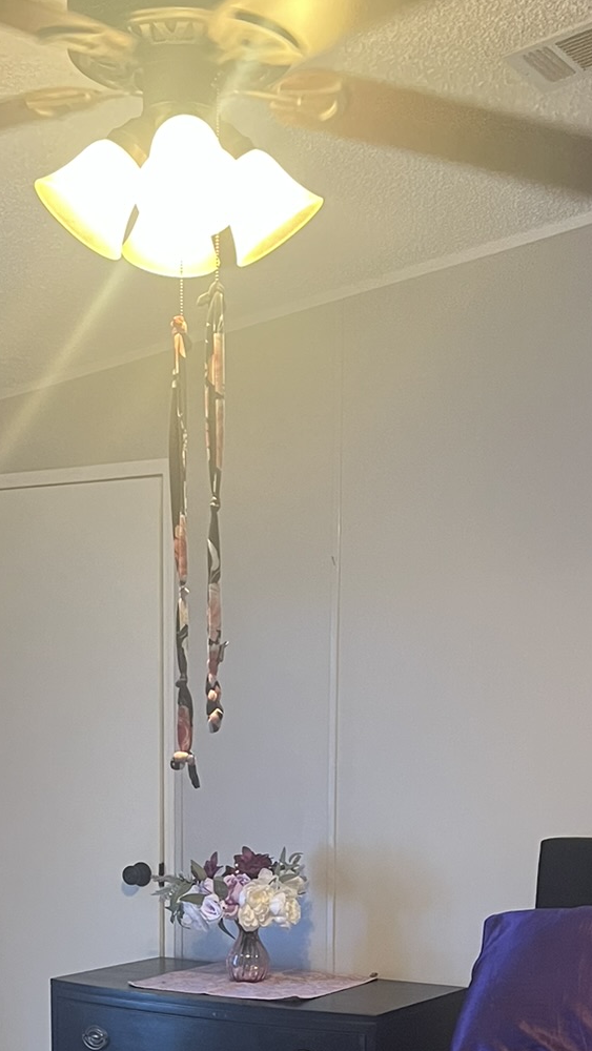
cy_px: 986
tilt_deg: -7.8
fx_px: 1617
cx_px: 292
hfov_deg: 20.7
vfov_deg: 33.7
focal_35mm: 58
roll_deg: -0.6
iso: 400
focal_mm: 5.7
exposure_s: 1/60
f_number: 1.5
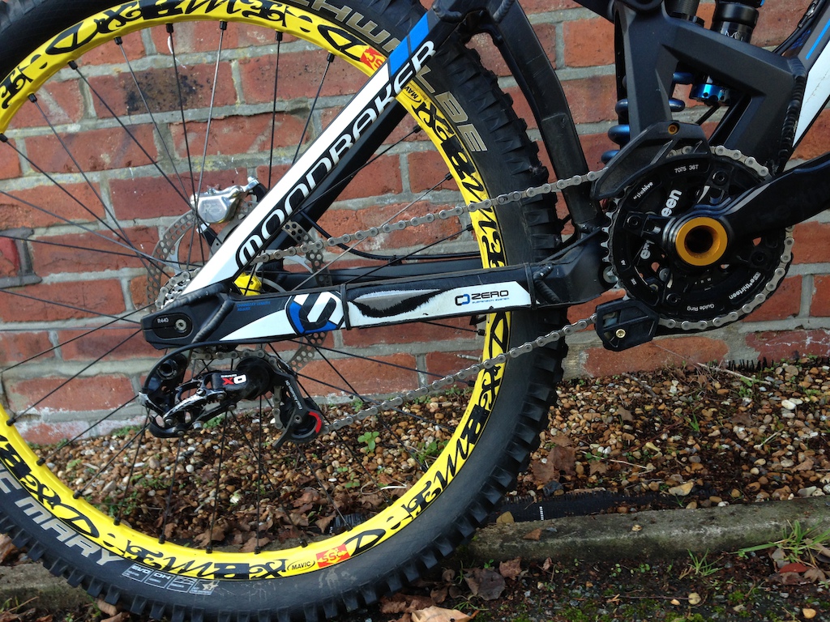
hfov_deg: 55.4
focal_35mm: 33
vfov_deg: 42.9
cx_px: 415
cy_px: 311
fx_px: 791
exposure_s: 1/60
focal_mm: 4.12
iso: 64
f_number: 2.4
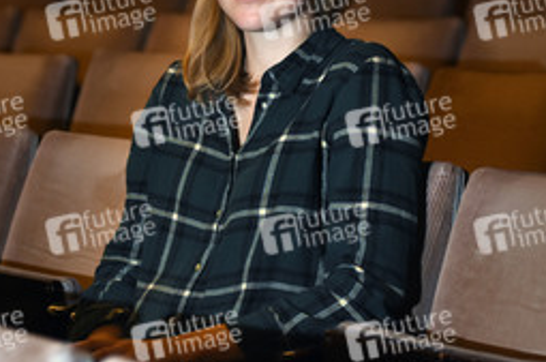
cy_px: 69
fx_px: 2816
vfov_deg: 7.3
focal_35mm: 186
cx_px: 130
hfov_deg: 11.0
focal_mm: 70
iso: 800
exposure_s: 1/160
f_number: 3.2
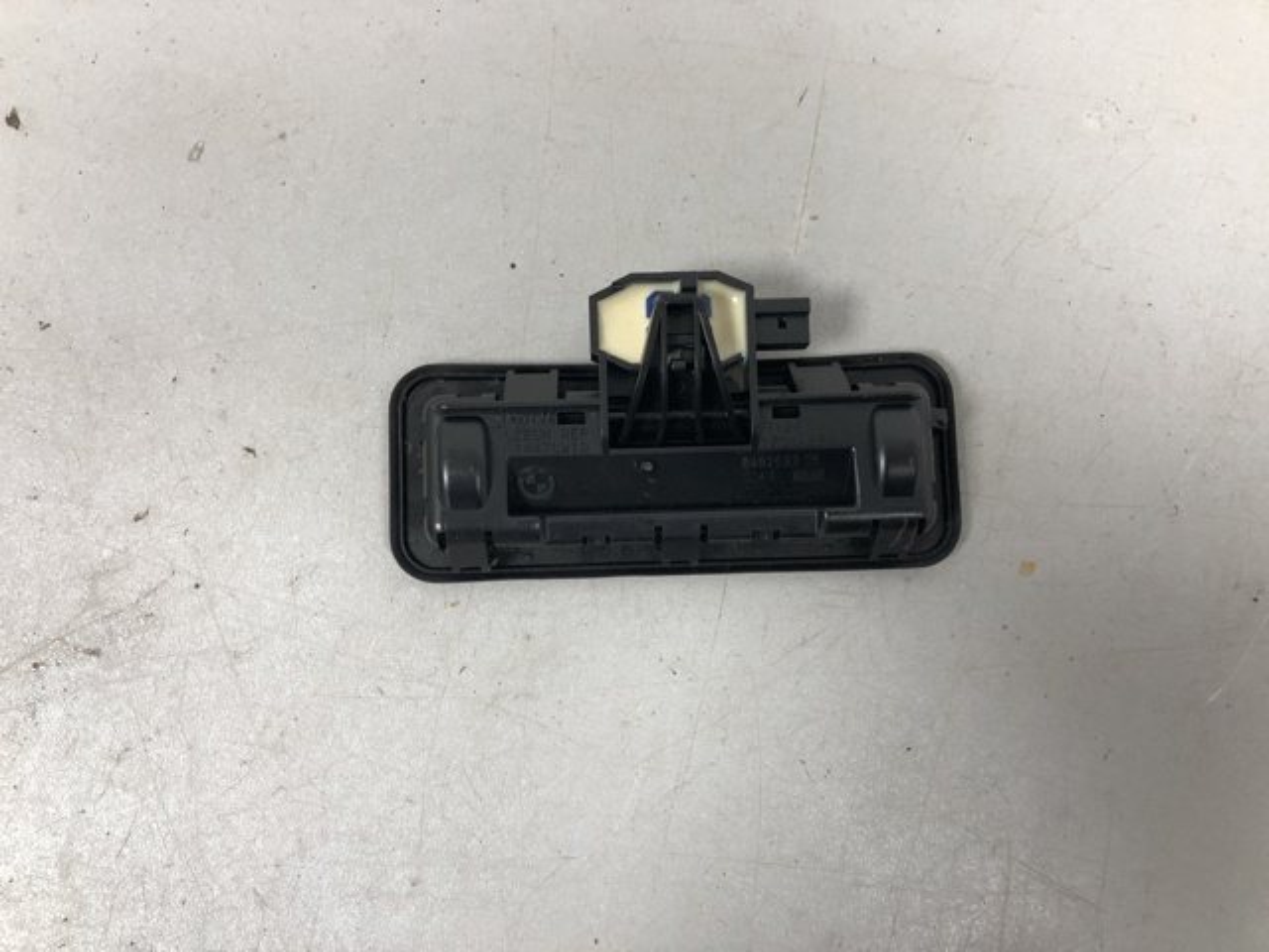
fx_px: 1026
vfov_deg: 49.7
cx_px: 634
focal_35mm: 28
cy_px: 476
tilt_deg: -85.0
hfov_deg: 63.4
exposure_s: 1/25
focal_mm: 4
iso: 40
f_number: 1.8
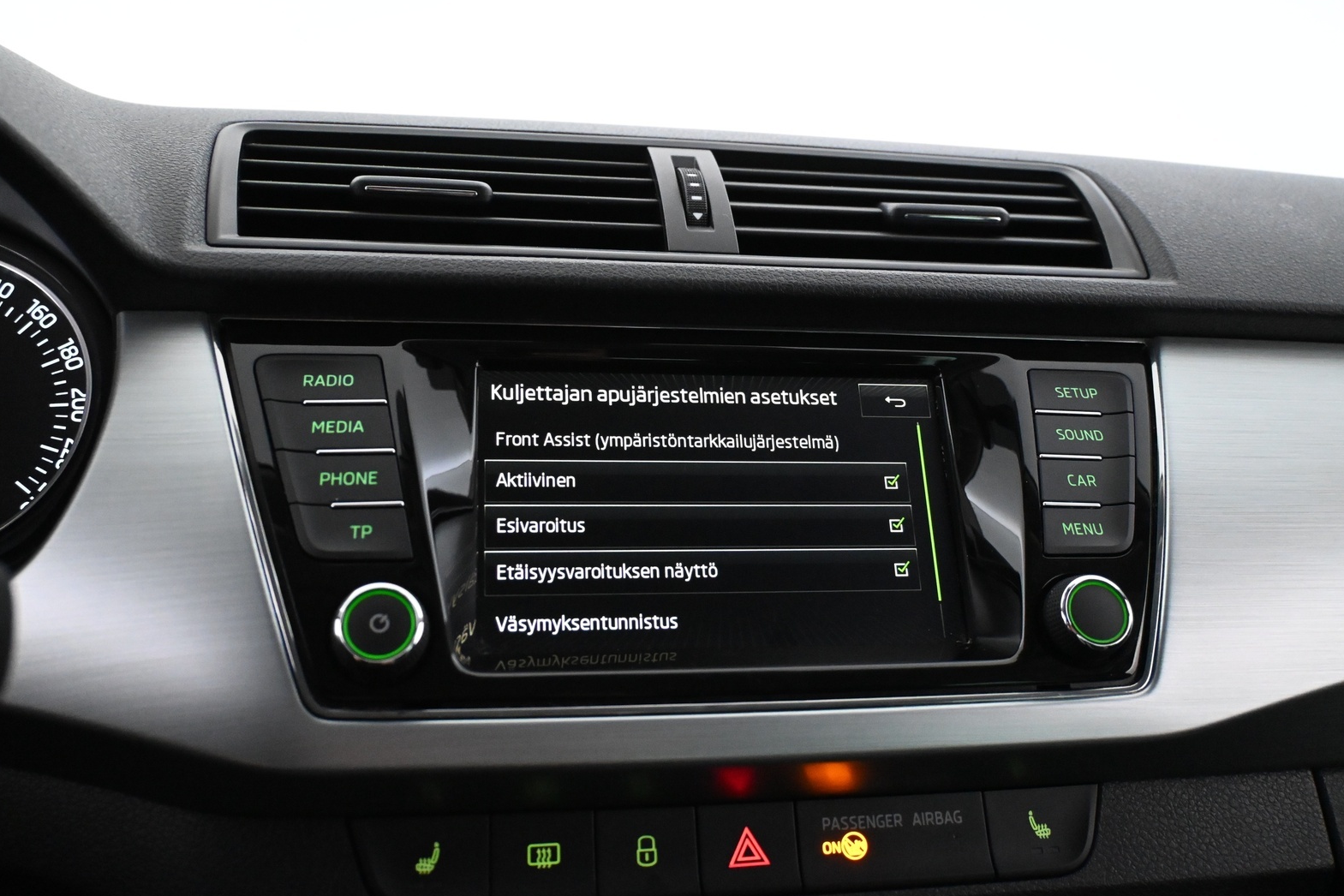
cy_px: 439
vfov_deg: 40.5
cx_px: 678
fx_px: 1214
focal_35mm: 33
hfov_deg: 57.9
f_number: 4
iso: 5000
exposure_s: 1/60
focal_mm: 21
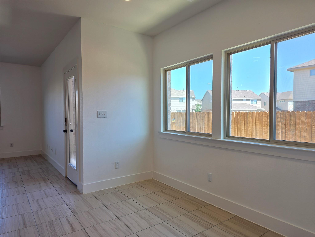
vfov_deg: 58.9
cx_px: 158
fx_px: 209
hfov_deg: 73.9
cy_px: 118
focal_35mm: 23
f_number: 1.7
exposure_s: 1/120
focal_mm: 6.25
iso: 25
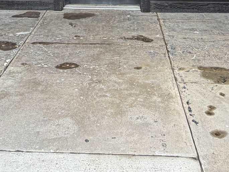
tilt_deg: +0.1
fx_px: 417
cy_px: -105
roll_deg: -0.4
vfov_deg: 19.4
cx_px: 107
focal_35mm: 63
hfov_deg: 30.7
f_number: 2.2
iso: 40
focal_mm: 2.22
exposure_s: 1/140
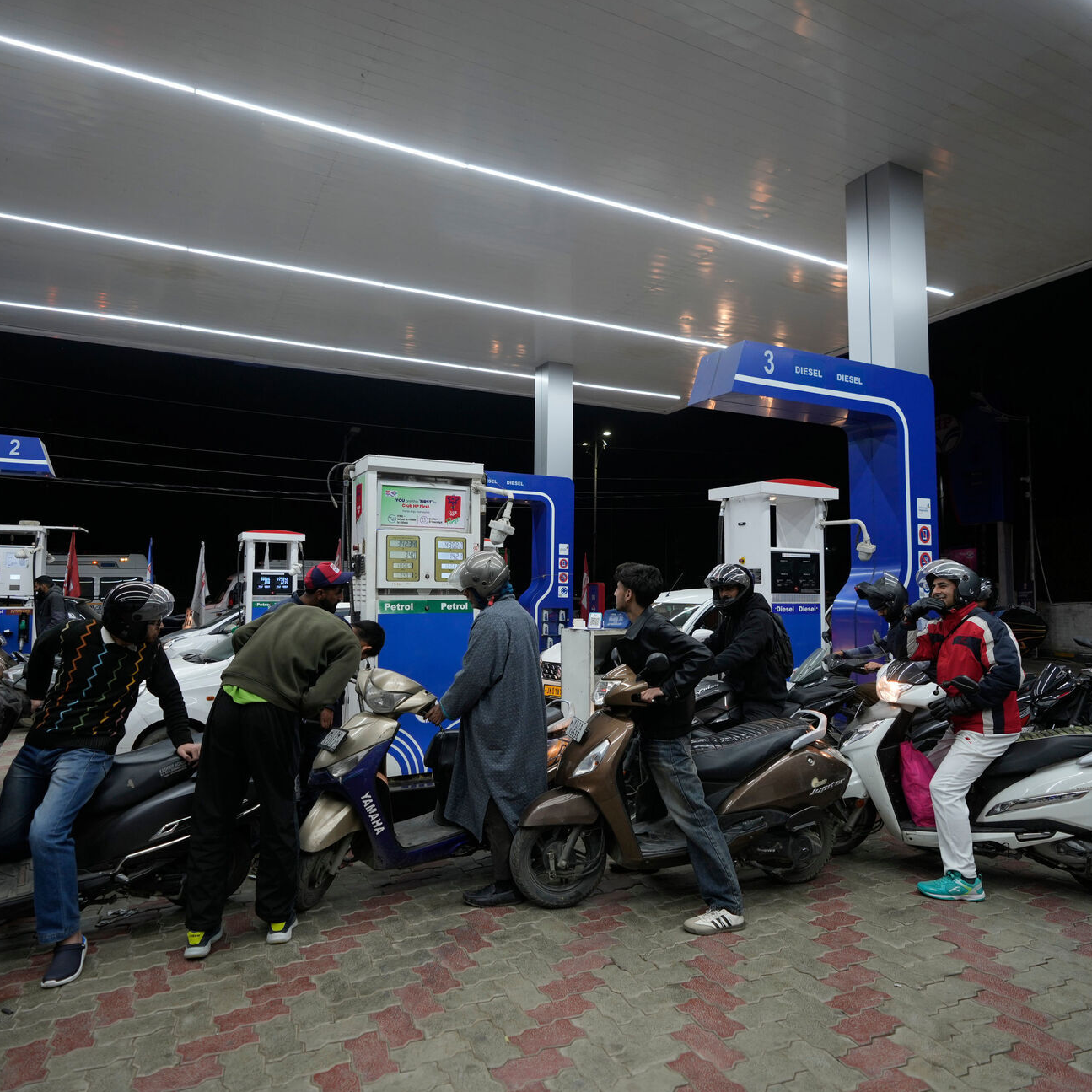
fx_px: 749
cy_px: 558
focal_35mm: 21
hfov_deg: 72.1
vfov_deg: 72.1
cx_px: 523
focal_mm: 16
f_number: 2.8
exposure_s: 1/125
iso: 400
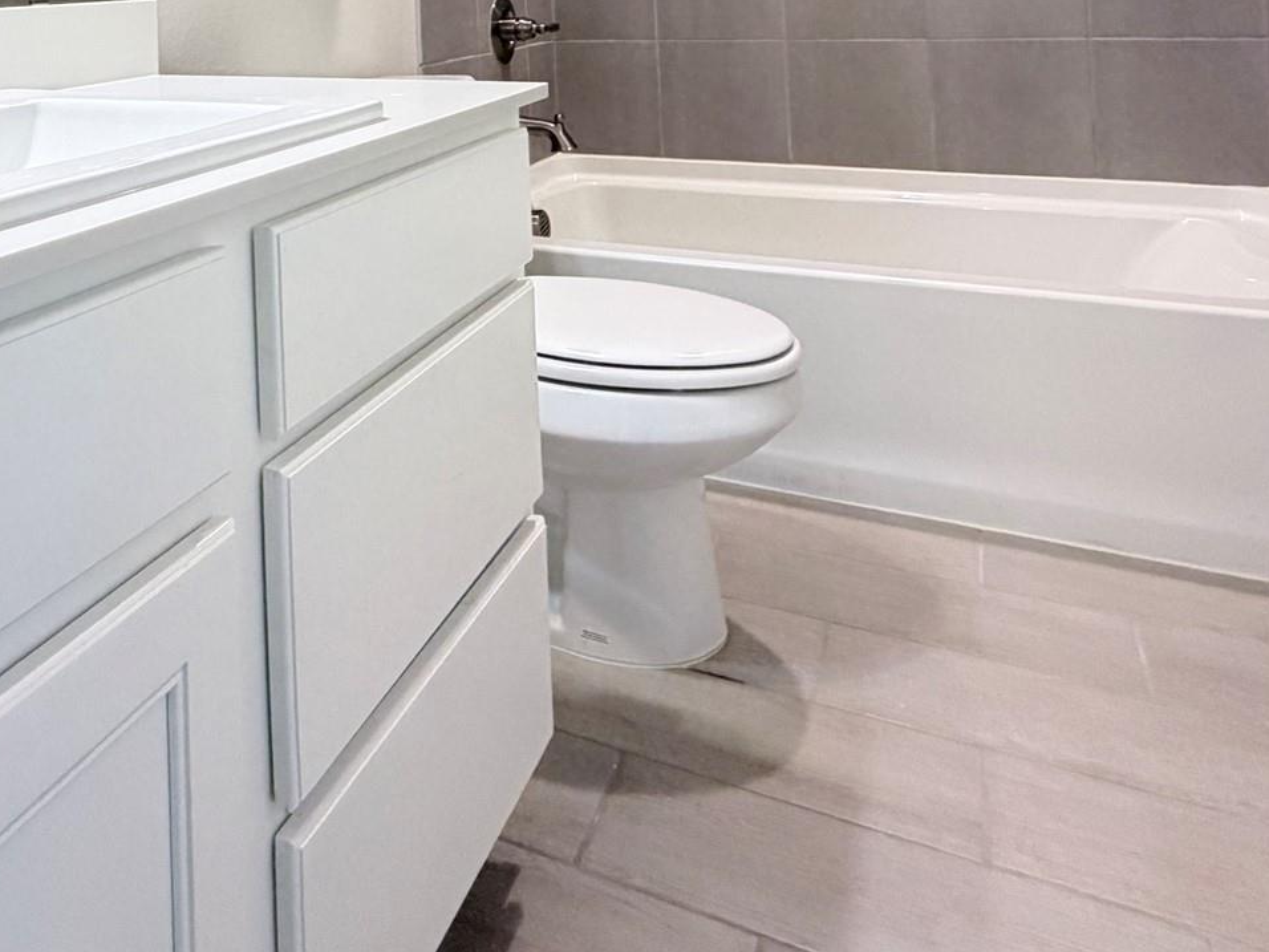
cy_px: -45
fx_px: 1100
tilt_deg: +0.5
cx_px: 370
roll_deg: +2.1
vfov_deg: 39.8
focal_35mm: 30
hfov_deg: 57.9
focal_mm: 2.22
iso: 320
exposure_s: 1/60
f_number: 2.2
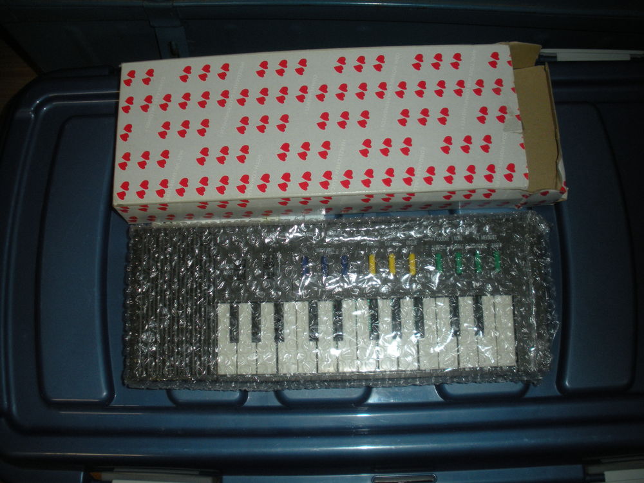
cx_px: 322
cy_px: 242
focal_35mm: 35
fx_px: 651
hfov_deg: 52.6
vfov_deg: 40.7
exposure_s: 1/60
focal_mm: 6.3
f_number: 3.5
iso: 200
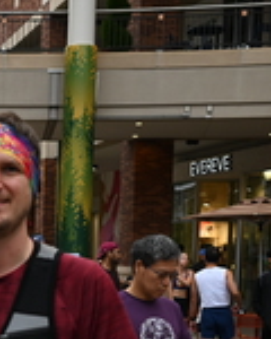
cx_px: -140
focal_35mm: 100
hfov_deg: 14.3
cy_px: 299
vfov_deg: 18.9
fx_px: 1003
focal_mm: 29
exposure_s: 1/250
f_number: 4.5
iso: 400
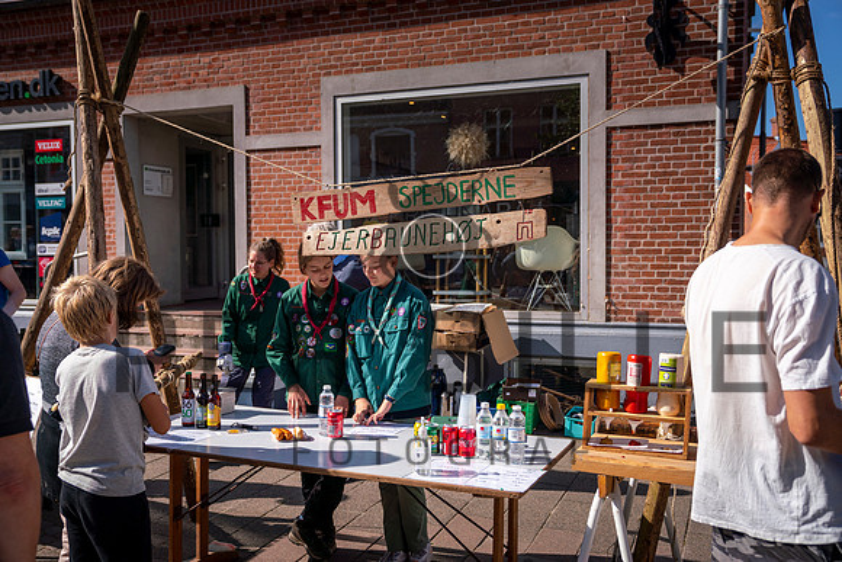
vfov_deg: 38.9
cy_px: 281
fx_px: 795
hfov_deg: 55.8
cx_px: 421
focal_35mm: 34
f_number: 3.5
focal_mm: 34
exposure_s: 1/2500
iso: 125
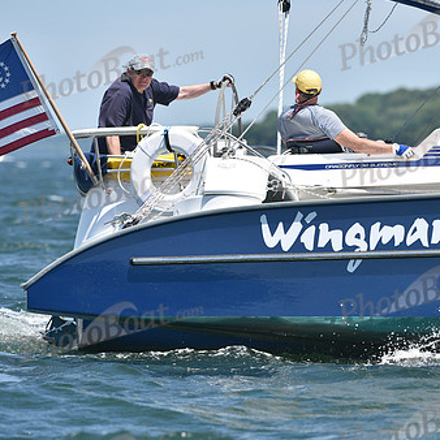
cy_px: 243
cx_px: 272
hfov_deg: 3.5
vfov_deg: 3.5
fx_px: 7133
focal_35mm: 496
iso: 250
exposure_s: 1/1000
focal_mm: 340
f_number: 6.3
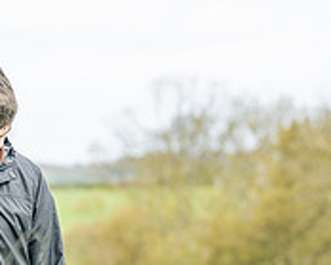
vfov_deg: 4.1
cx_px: 158
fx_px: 3681
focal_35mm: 376
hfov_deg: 5.1
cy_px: 362
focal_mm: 103
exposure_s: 1/1600
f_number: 4
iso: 400
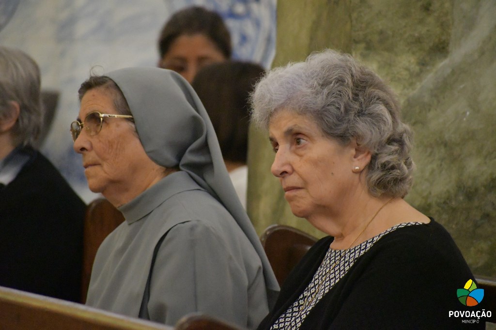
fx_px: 6198
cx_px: 248
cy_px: 165
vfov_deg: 3.1
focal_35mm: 450
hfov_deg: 4.6
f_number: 6.3
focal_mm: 300
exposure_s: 1/80
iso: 12800
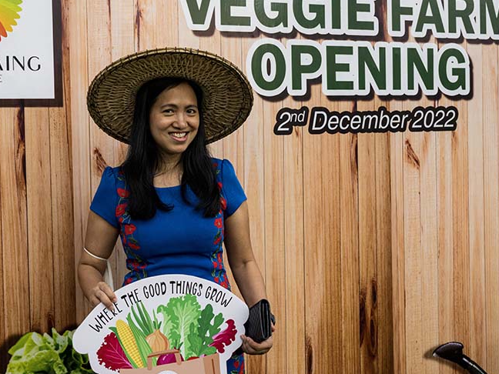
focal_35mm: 48
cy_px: 160
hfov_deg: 39.6
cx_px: 186
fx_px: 688
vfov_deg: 30.4
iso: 640
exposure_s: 1/320
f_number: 7.1
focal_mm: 33.5
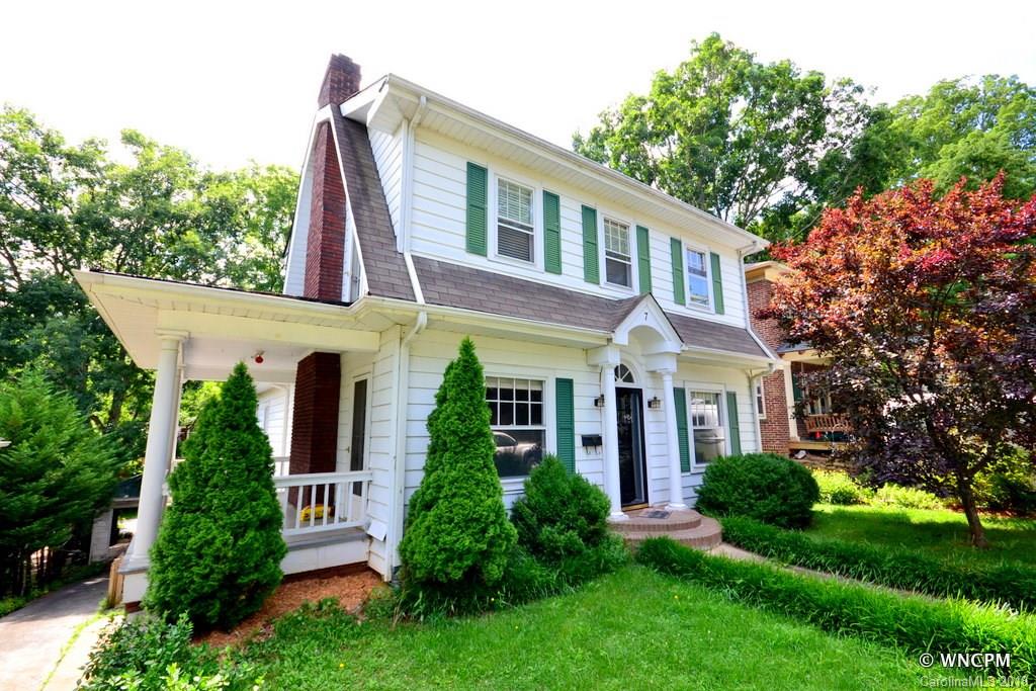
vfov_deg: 77.3
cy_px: 346
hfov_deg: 100.4
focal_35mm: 15
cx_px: 518
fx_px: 432
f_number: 9
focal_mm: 10
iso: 400
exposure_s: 1/160
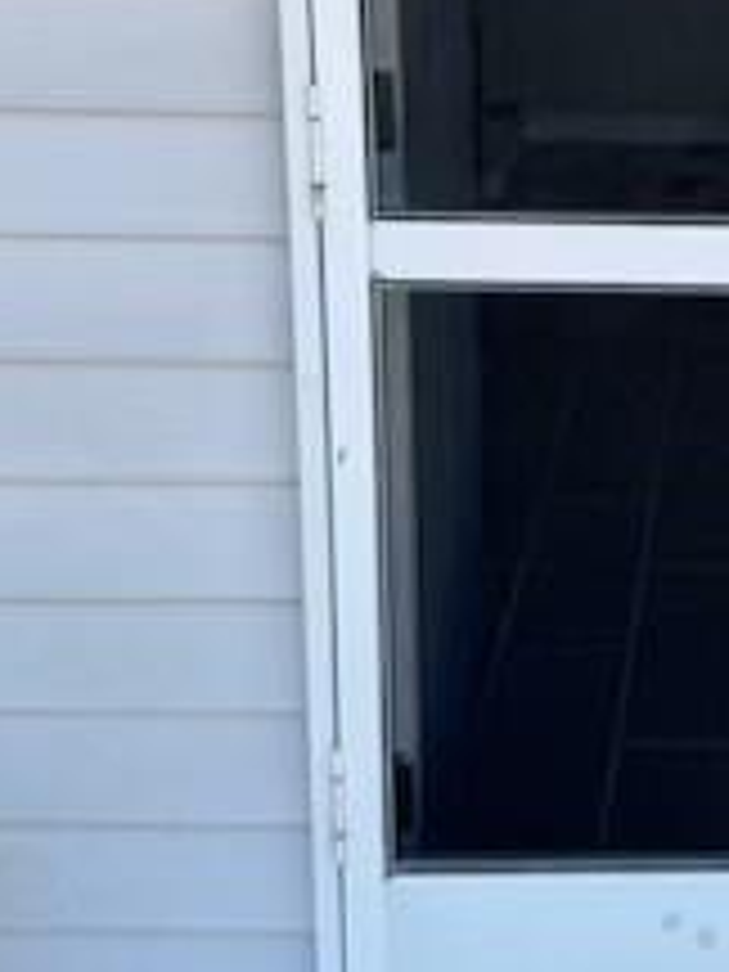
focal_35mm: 71
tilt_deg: -14.5
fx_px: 1994
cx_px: 842
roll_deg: -0.4
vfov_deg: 27.0
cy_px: 230
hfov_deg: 19.7
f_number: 1.78
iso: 80
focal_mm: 6.76
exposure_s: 1/938
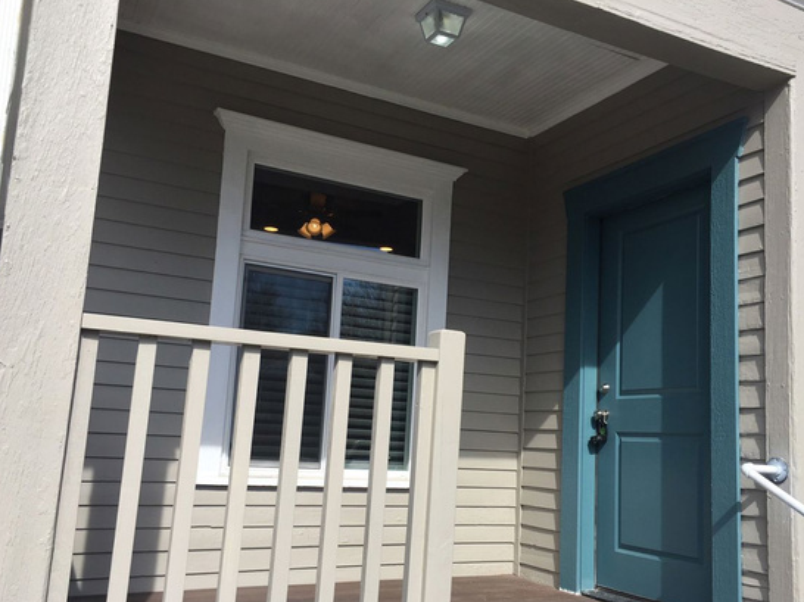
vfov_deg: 41.7
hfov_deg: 53.9
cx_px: 433
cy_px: 346
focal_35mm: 34
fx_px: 789
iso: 25
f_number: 2.2
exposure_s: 1/1012
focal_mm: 4.15
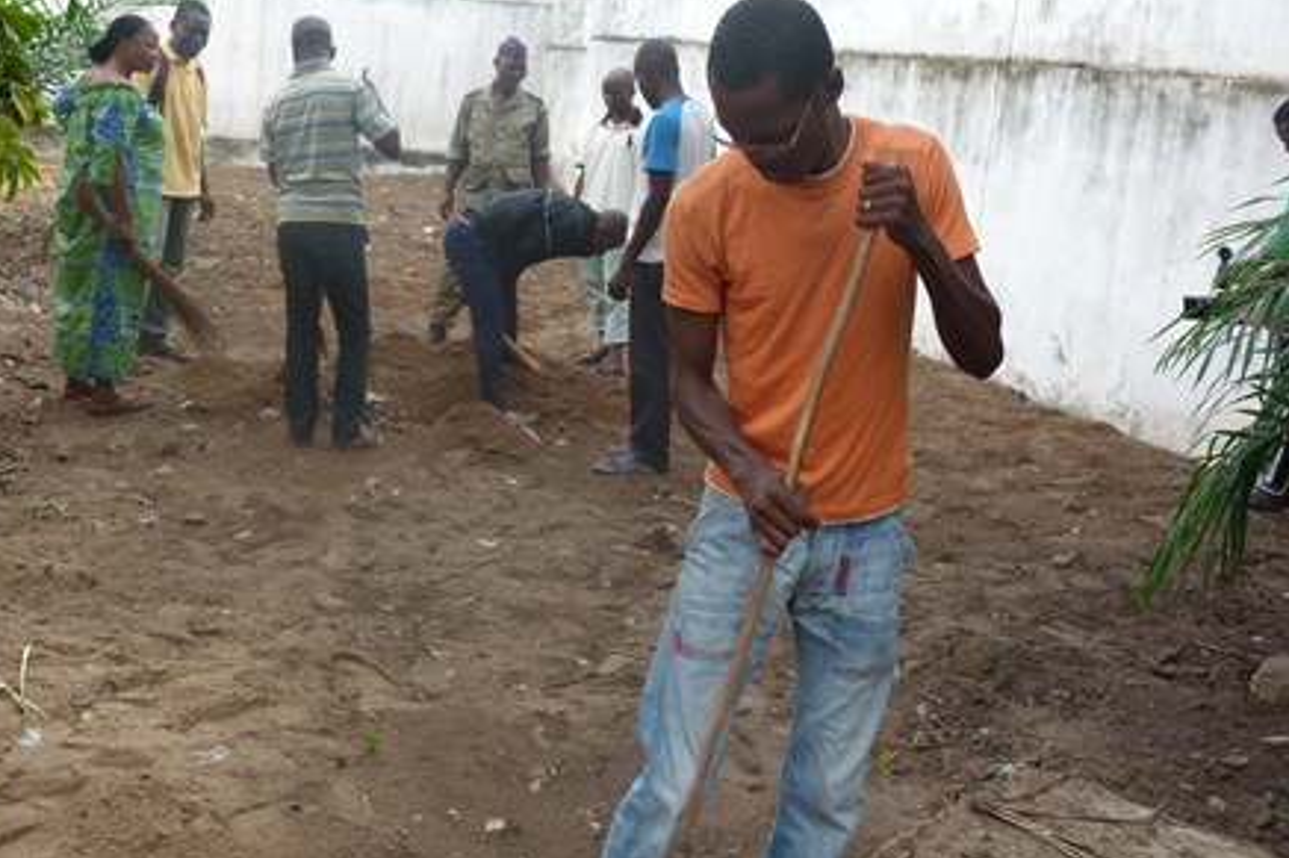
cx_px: 634
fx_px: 1718
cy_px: 377
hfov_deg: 41.1
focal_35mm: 48
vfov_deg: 28.0
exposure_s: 1/250
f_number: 3.2
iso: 200
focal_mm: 8.1
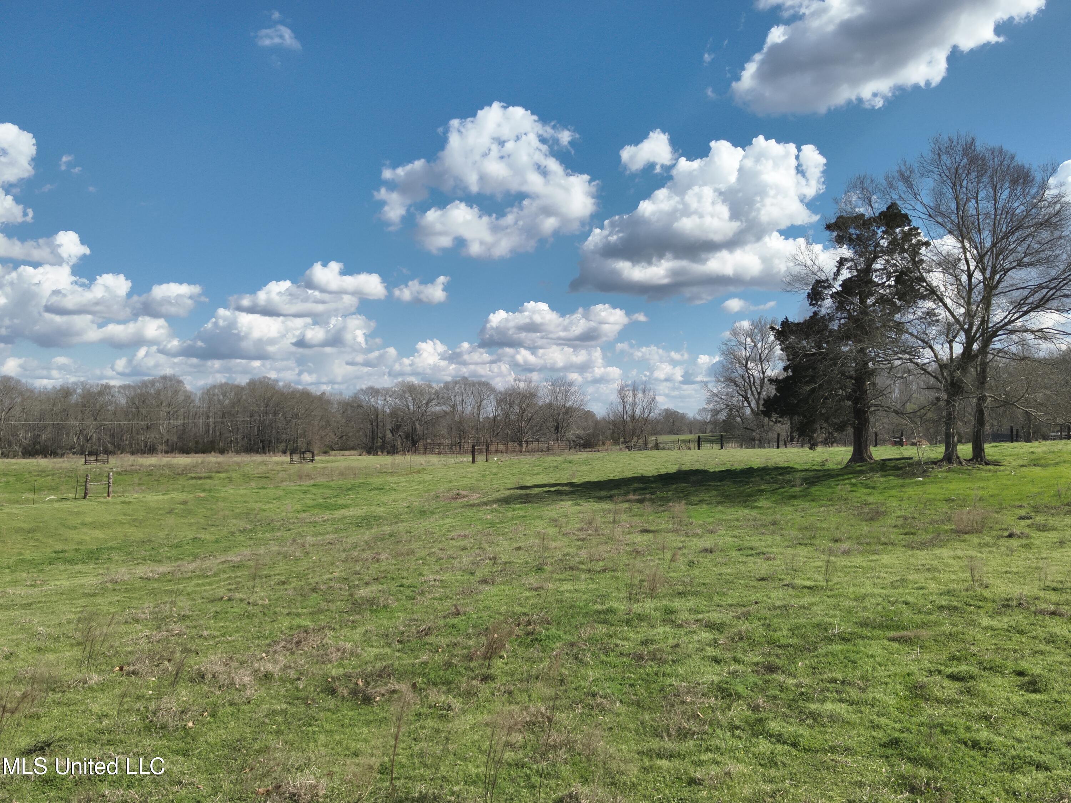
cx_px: 536
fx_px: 743
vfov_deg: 56.8
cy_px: 402
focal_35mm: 24
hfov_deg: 71.6
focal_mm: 4.4
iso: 100
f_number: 2.8
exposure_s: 1/1000
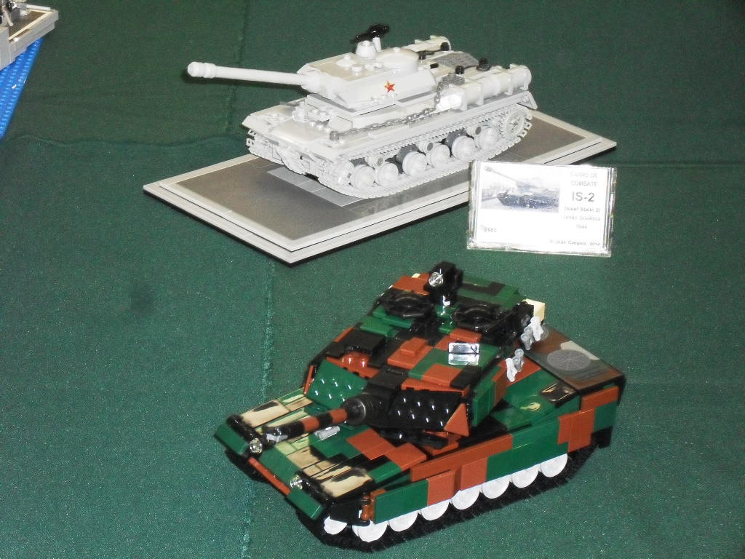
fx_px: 2260
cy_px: 280
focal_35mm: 105
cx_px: 372
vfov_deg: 14.1
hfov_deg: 18.7
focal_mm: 18.9
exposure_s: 1/60
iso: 320
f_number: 5.8
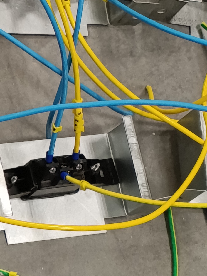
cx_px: -49
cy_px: 36
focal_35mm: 195
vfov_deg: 10.1
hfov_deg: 7.5
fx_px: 1554
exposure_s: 1/119
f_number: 1.5
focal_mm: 4.94
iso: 215
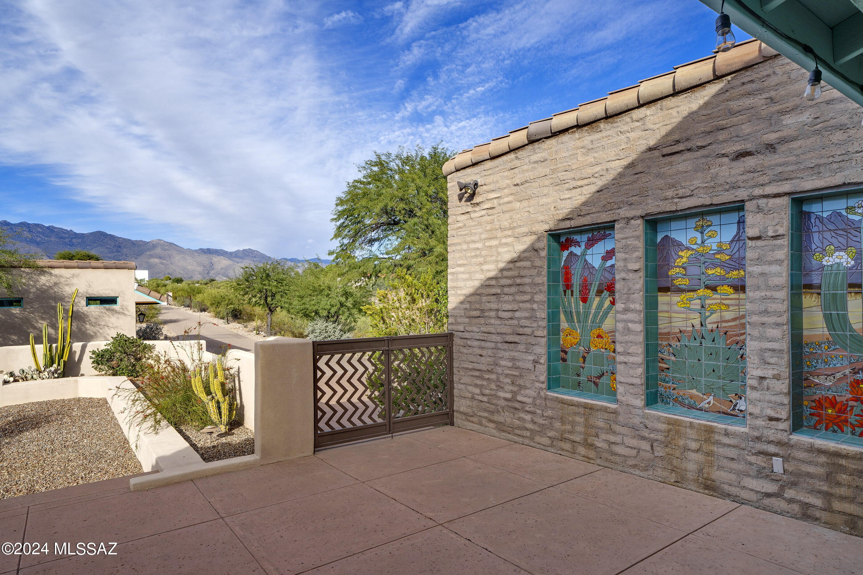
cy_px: 288
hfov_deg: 84.0
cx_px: 432
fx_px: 479
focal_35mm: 20
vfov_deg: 61.9
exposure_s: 1/160
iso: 100
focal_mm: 20
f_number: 9
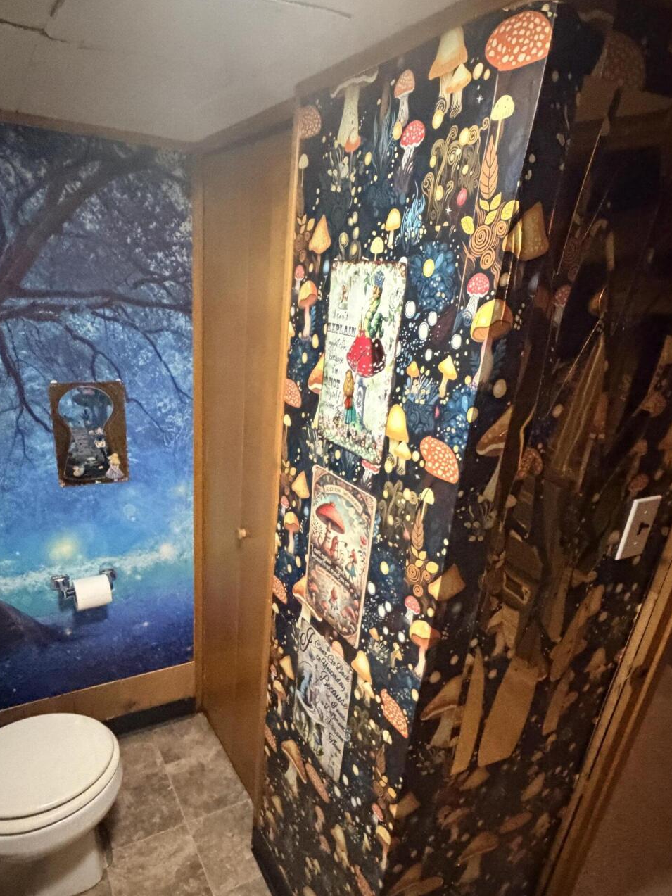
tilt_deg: -23.8
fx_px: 569
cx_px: 285
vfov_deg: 75.8
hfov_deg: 60.8
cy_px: 520
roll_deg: -4.3
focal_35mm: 22
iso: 1600
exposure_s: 1/40
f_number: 2.2
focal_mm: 2.22
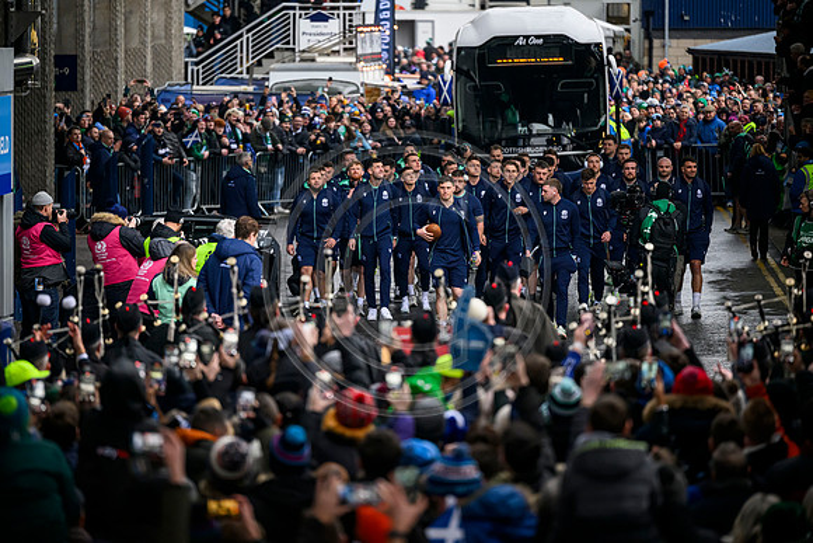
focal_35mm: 200
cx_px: 406
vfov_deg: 6.9
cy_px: 272
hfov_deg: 10.3
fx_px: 4518
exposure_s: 1/2000
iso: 3200
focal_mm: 200
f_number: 2.8
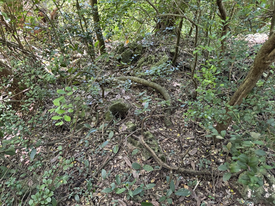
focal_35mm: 24
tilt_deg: -40.5
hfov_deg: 71.6
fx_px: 191
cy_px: 103
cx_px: 138
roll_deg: +3.3
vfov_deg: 56.8
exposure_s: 1/60
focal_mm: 6.76
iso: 320
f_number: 1.78
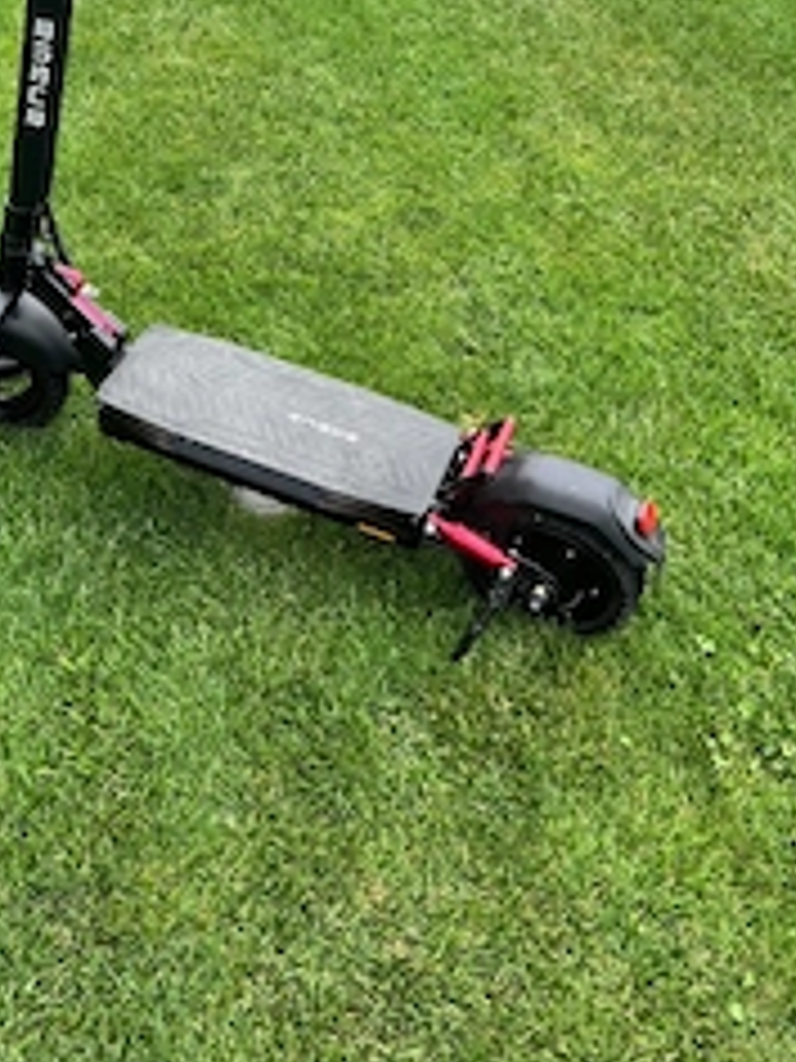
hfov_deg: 32.7
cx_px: 279
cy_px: 198
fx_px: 1349
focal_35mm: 44
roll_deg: -1.2
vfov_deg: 41.0
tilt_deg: -31.0
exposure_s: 1/791
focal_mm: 5.7
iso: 50
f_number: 1.5
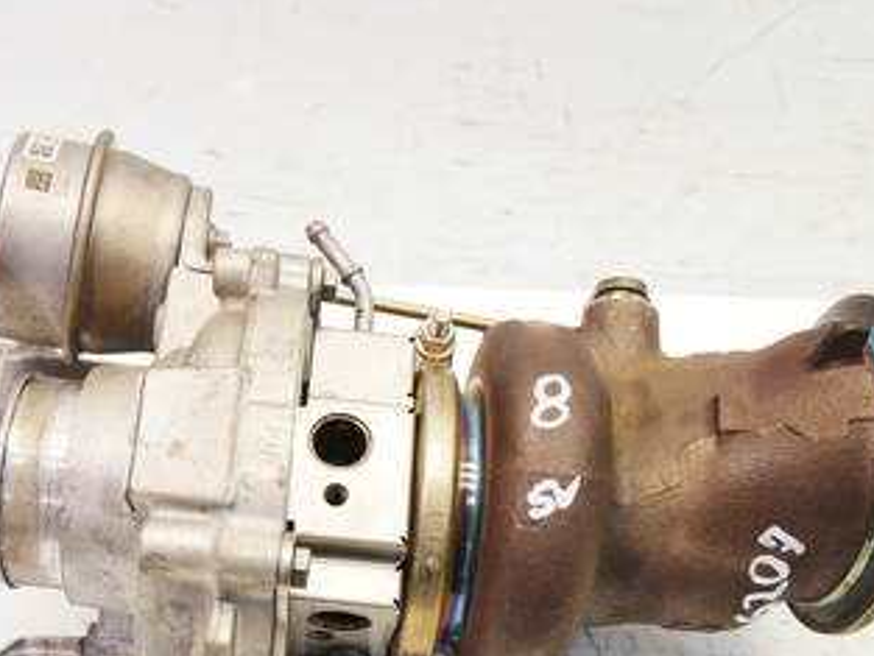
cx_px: 371
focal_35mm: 46
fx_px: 1162
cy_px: 472
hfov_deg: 41.1
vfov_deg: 31.1
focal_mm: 15
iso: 500
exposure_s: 1/60
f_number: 3.7
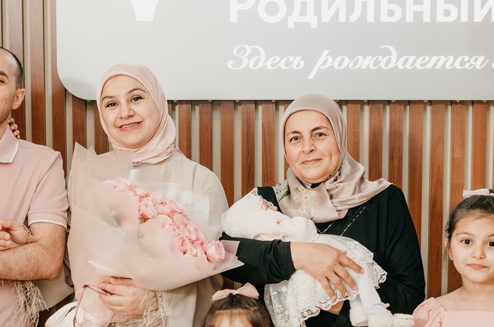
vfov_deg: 16.3
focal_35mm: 83
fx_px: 1136
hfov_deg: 24.5
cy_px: 243
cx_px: 203
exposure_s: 1/160
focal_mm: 35
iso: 320
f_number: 3.5
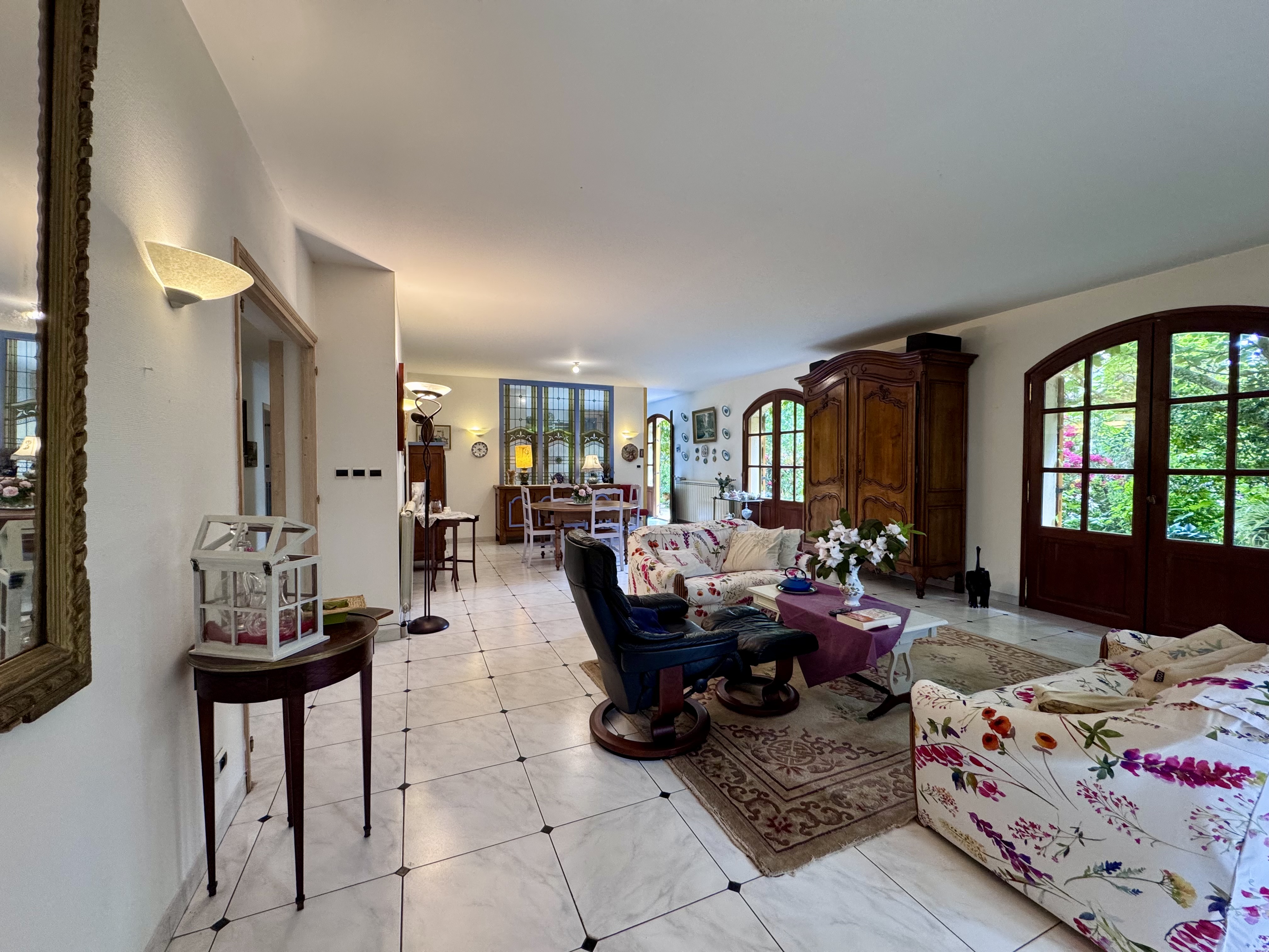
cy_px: 476
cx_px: 634
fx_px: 513
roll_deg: +0.4
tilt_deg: -1.2
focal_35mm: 14
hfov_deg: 102.1
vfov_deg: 85.7
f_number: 2.2
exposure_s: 1/100
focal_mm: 2.22
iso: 200
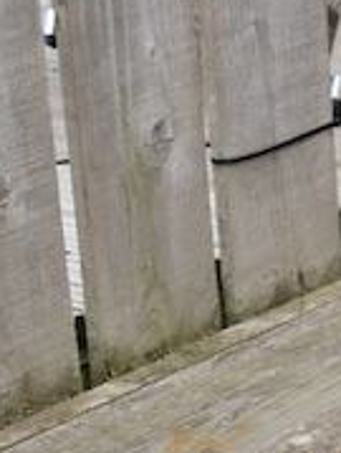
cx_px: 600
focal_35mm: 160
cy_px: 734
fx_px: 2094
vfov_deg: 11.7
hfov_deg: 8.9
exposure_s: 1/250
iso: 200
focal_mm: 14
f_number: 5
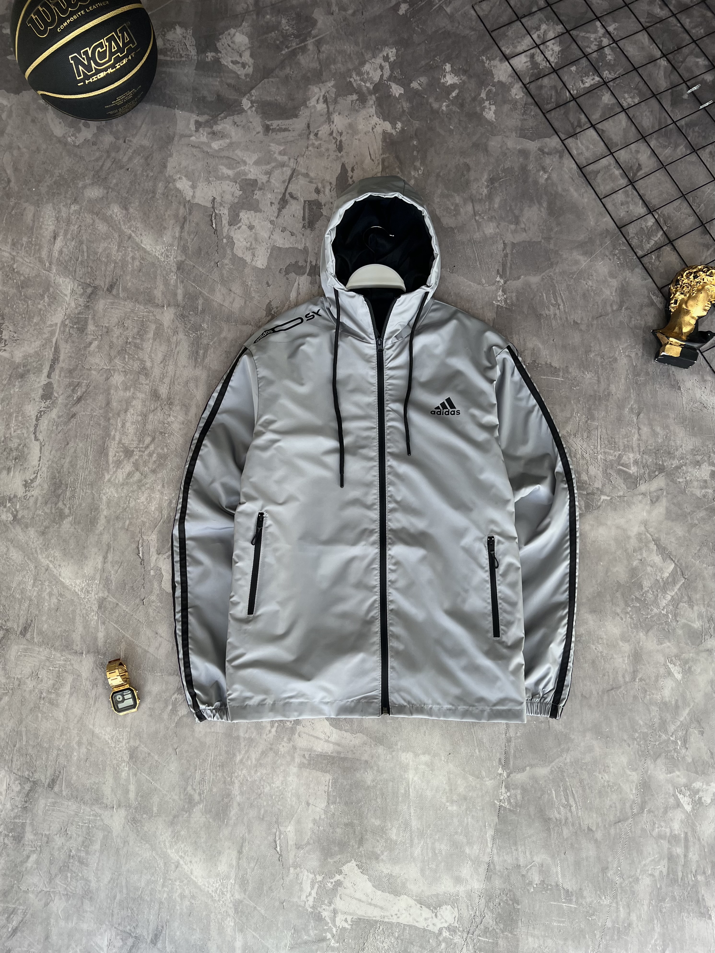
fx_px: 716
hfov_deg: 53.1
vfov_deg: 67.3
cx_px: 358
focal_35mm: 26
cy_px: 476
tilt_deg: -78.1
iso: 50
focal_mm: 5.7
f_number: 1.5
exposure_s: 1/611
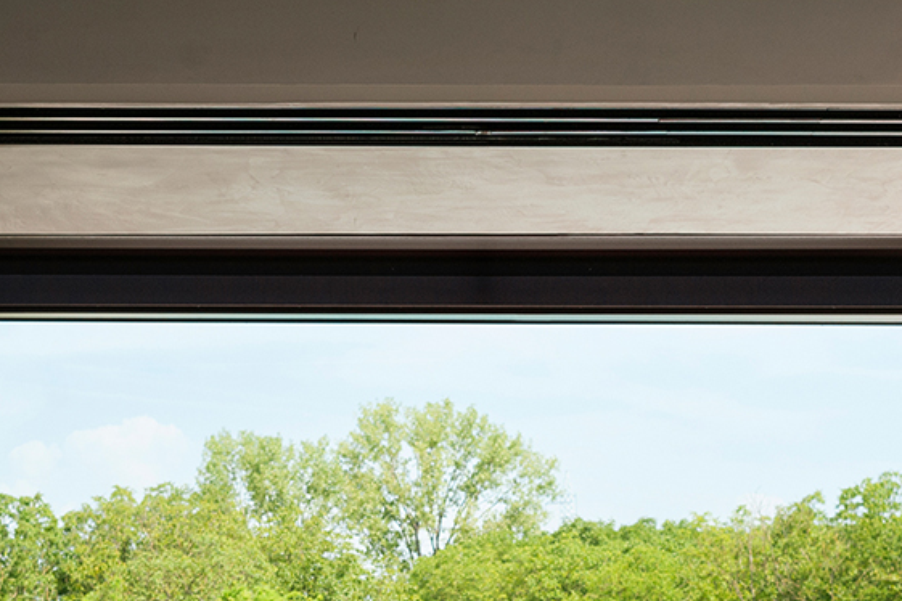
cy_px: 713
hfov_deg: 22.6
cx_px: 429
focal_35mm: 90
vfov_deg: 14.7
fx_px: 2255
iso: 400
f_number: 5.6
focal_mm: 35
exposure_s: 1/1000
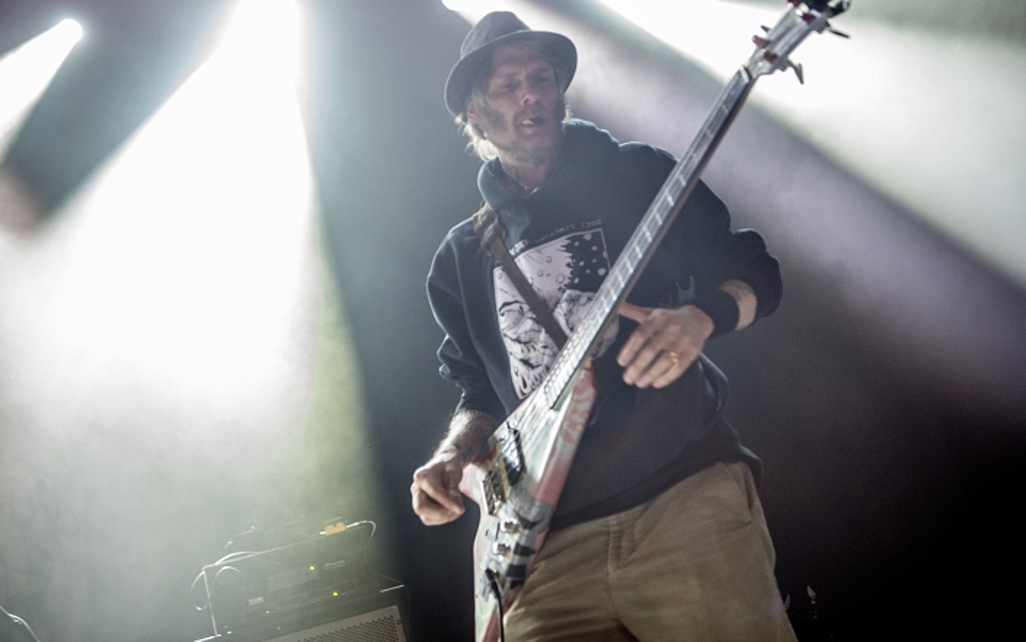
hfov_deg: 40.3
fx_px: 1398
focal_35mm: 50
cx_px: 508
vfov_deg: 25.8
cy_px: 314
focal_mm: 48
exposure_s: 1/80
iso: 2000
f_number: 2.8
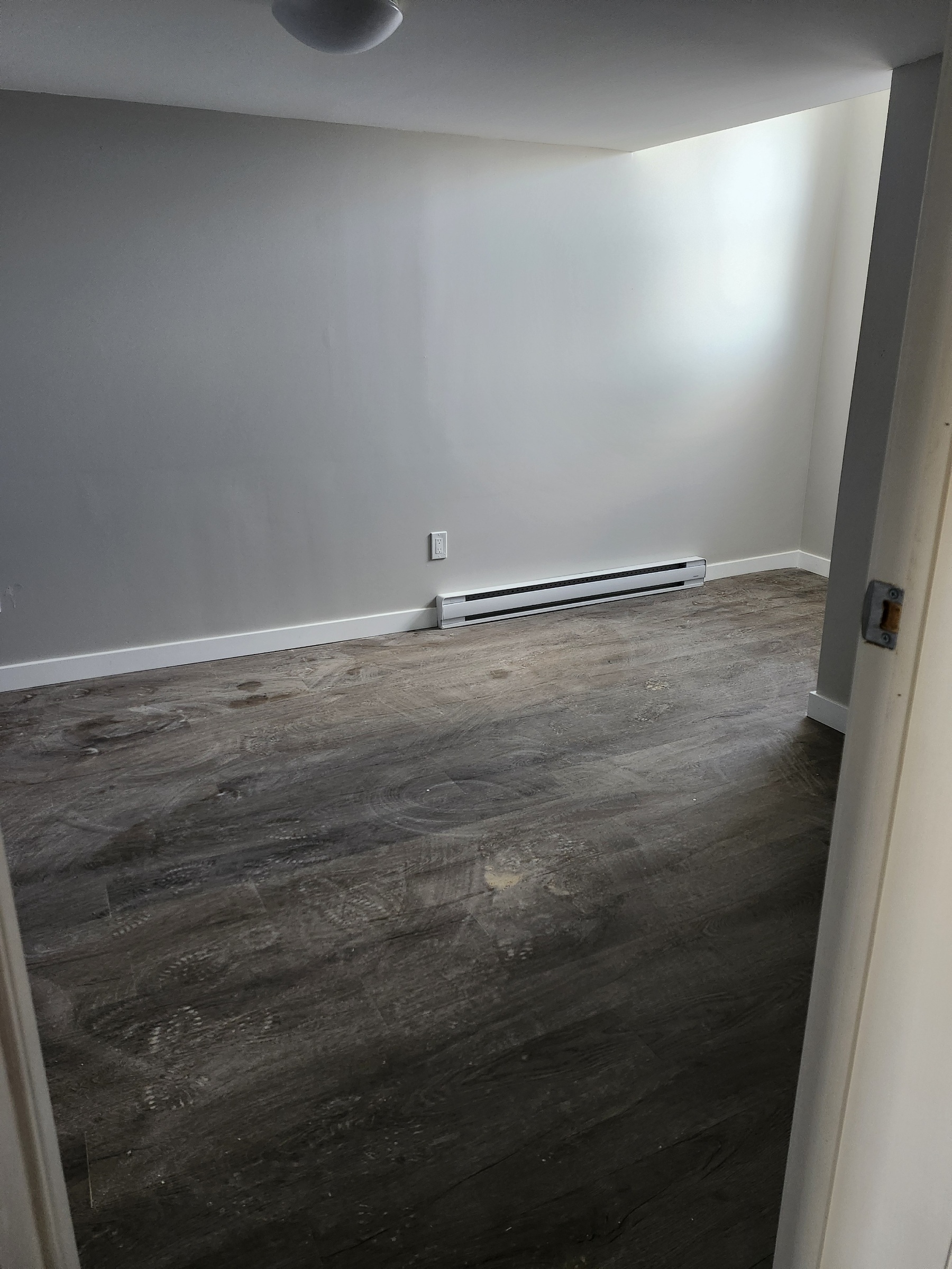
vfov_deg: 73.9
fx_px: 843
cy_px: 634
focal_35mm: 23
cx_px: 476
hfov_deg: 58.9
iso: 500
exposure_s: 1/120
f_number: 1.8
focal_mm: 5.54
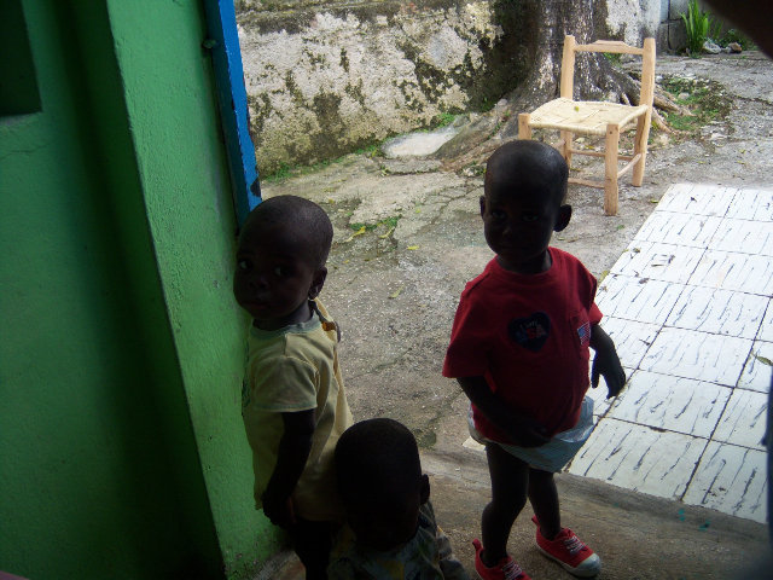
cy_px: 290
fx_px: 804
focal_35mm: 36
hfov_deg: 51.4
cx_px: 386
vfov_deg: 39.7
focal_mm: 7.5
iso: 80
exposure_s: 1/100
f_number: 2.8
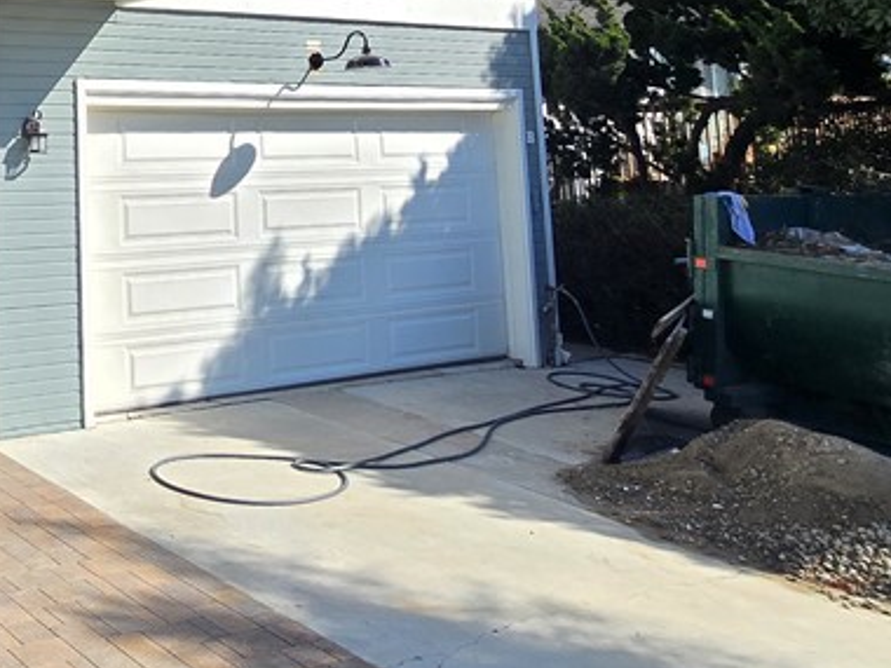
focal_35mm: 35
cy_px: 59
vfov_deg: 37.8
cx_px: -159
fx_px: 901
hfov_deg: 39.3
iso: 50
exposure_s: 1/1361
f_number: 2.2
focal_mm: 2.2
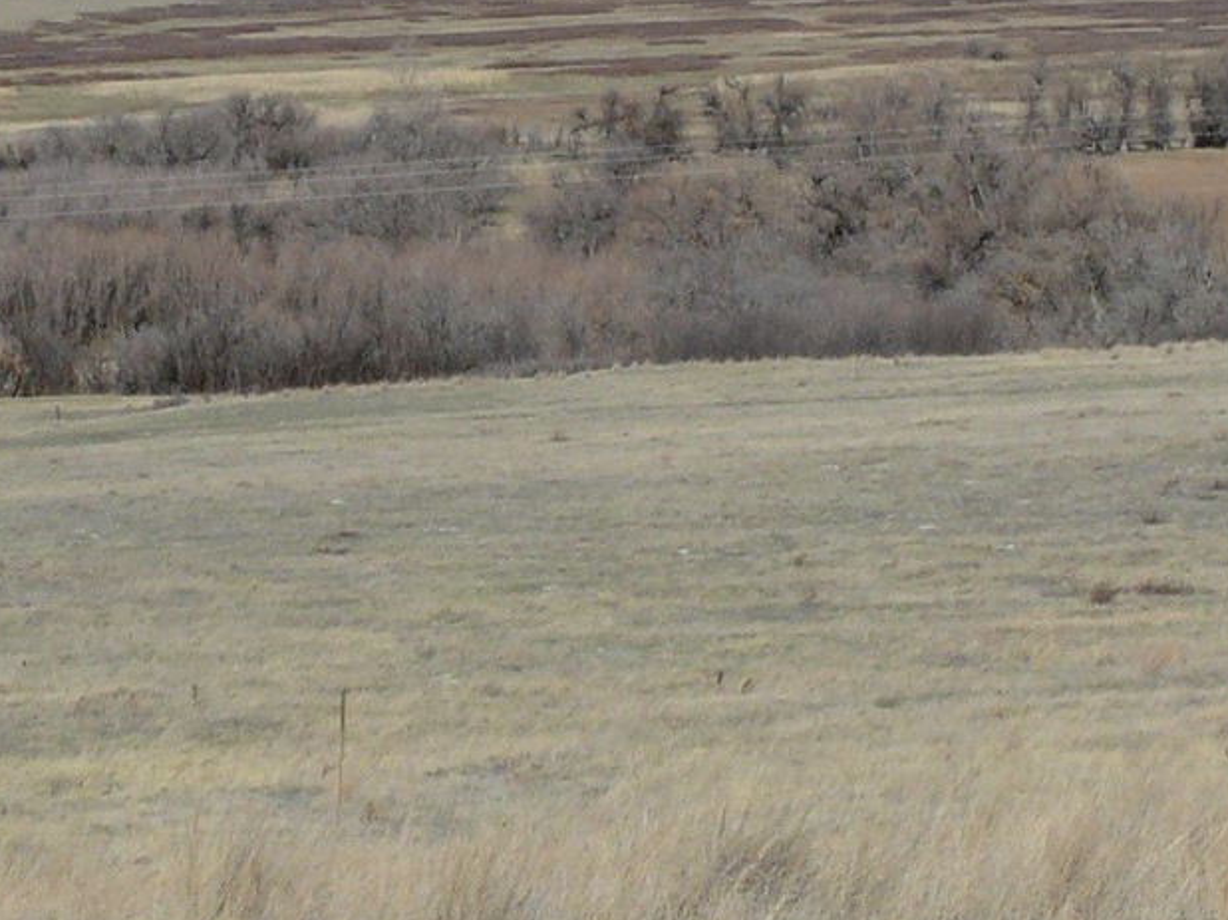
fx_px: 4113
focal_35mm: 116
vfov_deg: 12.7
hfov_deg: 17.0
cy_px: 592
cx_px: 455
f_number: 8
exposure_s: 1/500
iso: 100
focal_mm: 7.4
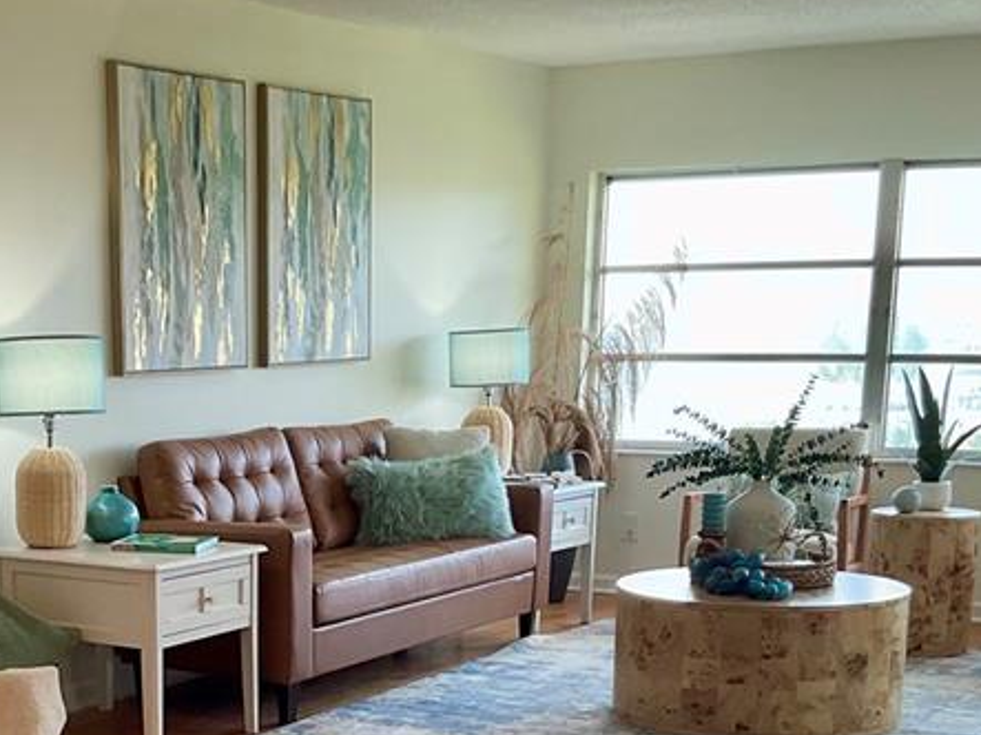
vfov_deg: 21.1
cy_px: 759
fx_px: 1898
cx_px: 230
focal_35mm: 67
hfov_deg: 28.5
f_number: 1.8
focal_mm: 3
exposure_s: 1/60
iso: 40
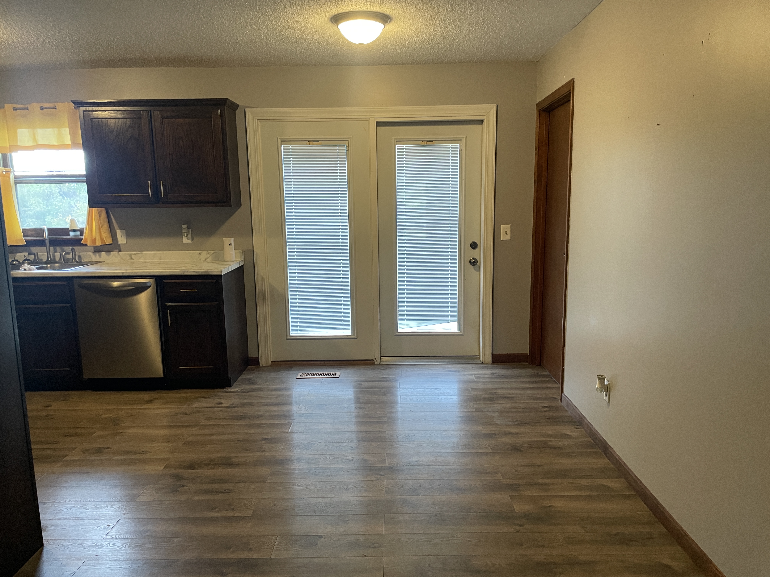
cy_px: 288
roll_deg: +1.9
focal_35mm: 26
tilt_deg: -8.4
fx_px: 578
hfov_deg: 67.3
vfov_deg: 53.1
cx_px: 385
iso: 250
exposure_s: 1/60
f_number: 1.6
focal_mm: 4.2
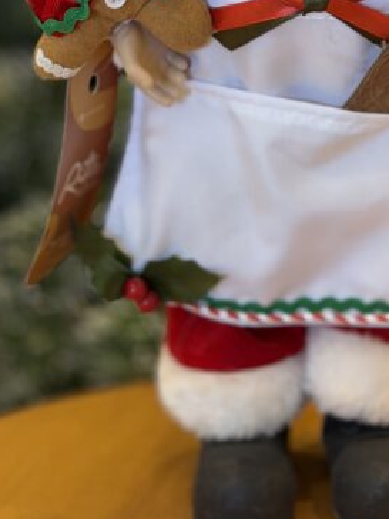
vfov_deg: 14.2
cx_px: 325
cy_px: -106
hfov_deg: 10.9
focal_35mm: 135
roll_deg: -2.6
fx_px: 2023
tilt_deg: -10.8
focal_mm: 6.76
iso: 64
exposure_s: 1/60
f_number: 1.78
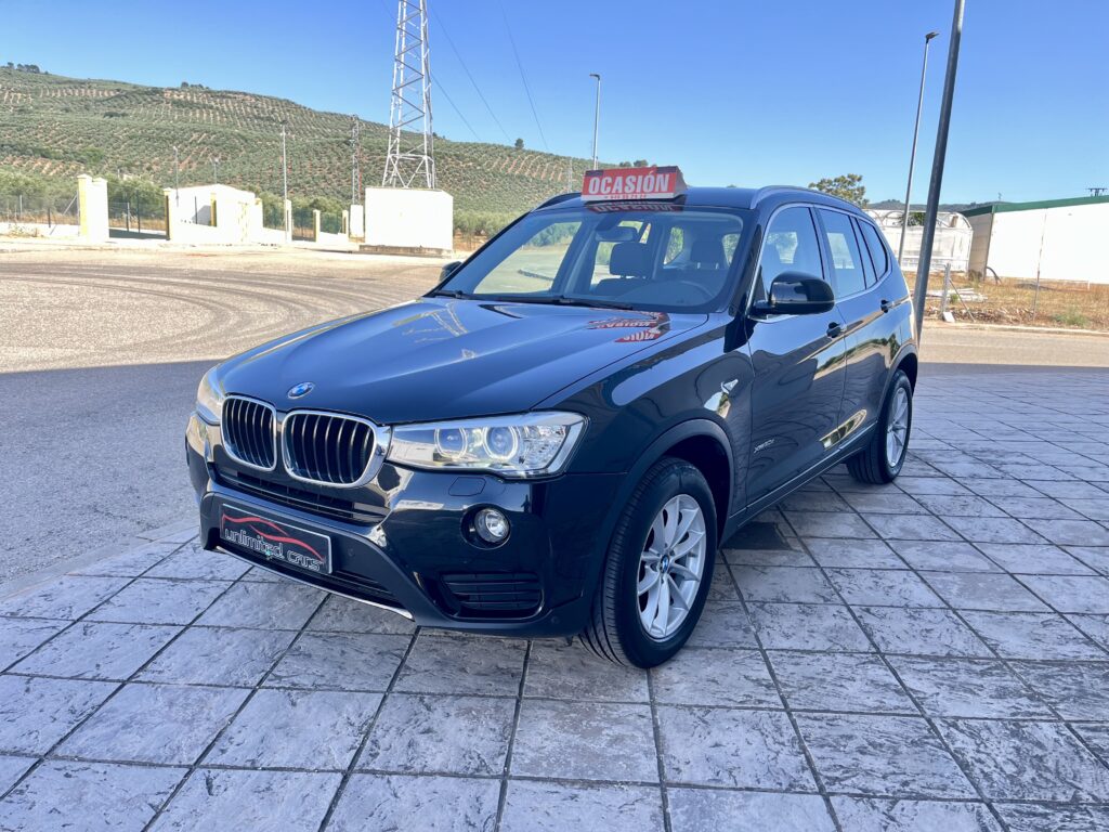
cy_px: 416
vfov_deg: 53.1
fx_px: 833
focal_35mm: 26
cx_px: 554
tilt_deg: -9.4
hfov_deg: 67.3
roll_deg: -1.7
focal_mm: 5.1
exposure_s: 1/324
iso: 50
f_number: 1.6
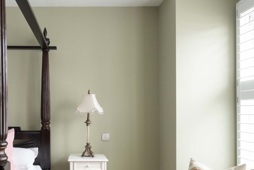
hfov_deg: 48.8
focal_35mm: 39
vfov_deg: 33.8
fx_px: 275
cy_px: 117
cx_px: 88
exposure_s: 4
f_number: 11
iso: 200
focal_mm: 17
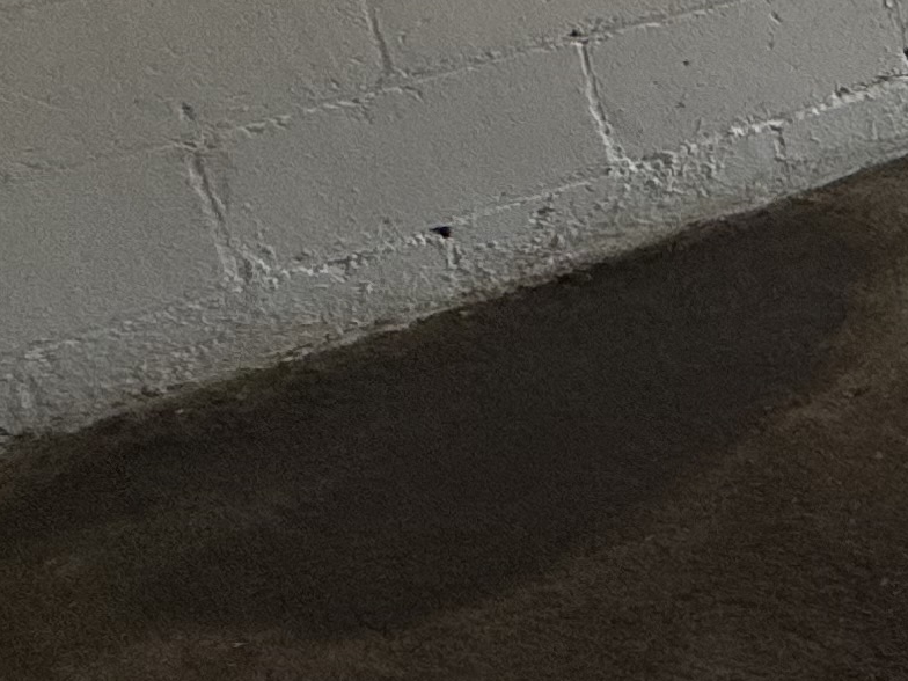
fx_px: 1889
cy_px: -93
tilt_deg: -17.0
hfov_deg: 15.1
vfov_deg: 19.5
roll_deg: -0.8
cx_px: 2182
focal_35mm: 72
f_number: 2.2
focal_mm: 2.22
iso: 50
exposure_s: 1/448
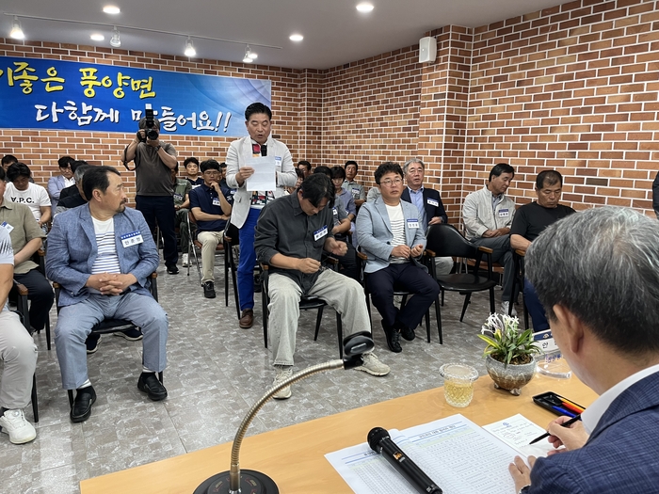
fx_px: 495
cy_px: 247
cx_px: 330
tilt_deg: -9.9
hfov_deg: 67.3
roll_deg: -0.7
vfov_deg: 53.1
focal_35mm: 26
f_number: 1.6
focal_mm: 5.1
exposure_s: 1/60
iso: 100
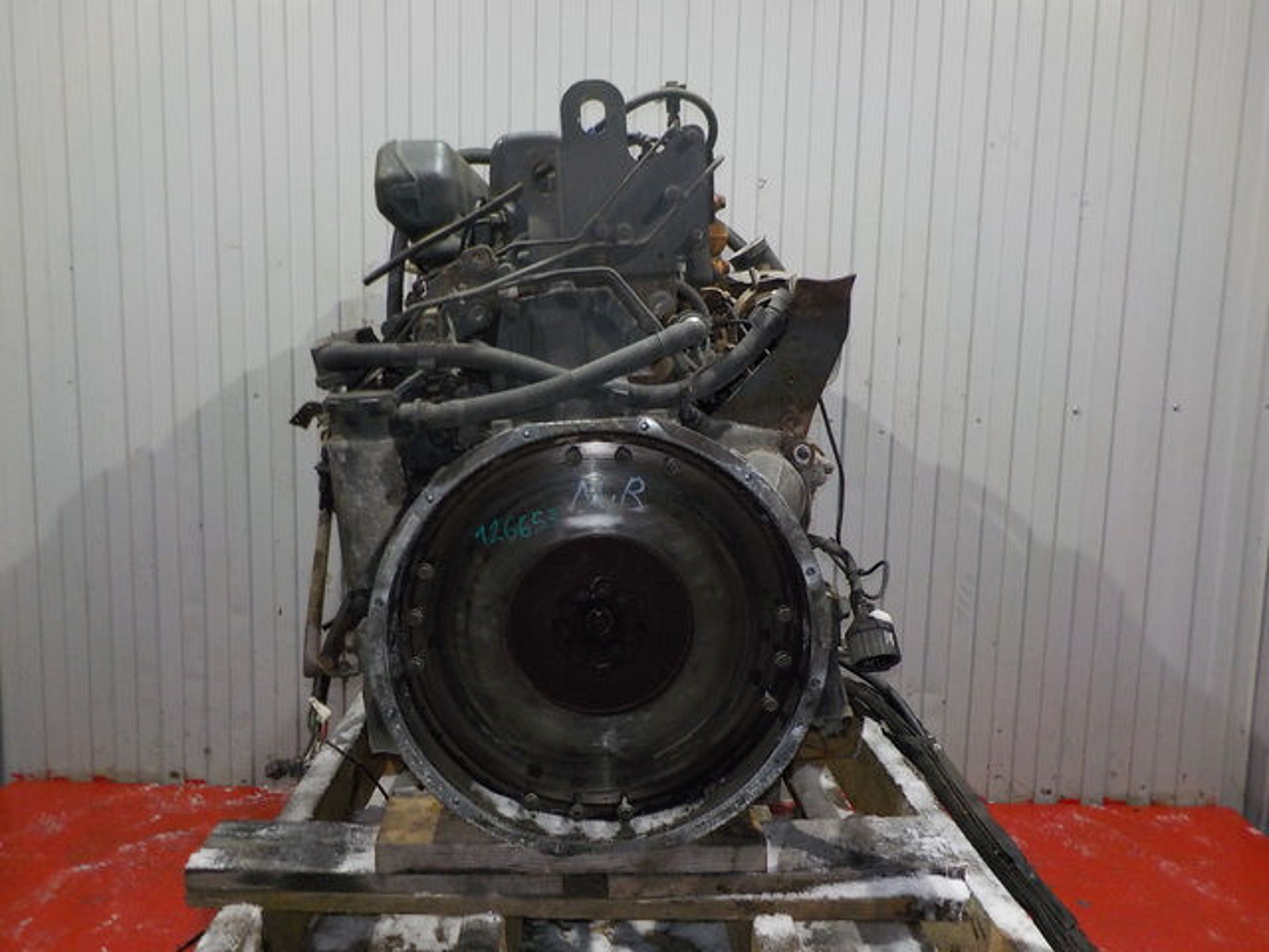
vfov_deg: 46.8
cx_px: 634
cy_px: 476
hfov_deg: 60.0
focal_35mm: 30
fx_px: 1100
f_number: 3.3
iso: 400
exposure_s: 1/15
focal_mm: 4.1
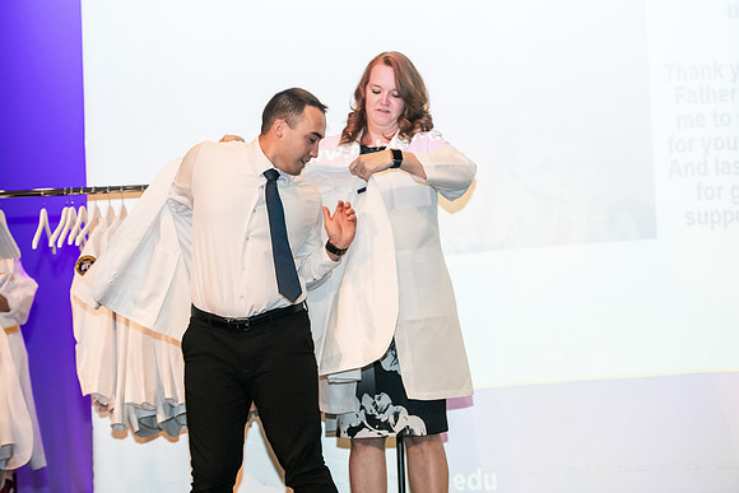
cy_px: 246
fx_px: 1889
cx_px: 370
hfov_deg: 22.1
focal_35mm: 92
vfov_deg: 14.9
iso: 3200
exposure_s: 1/200
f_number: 3.5
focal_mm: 92
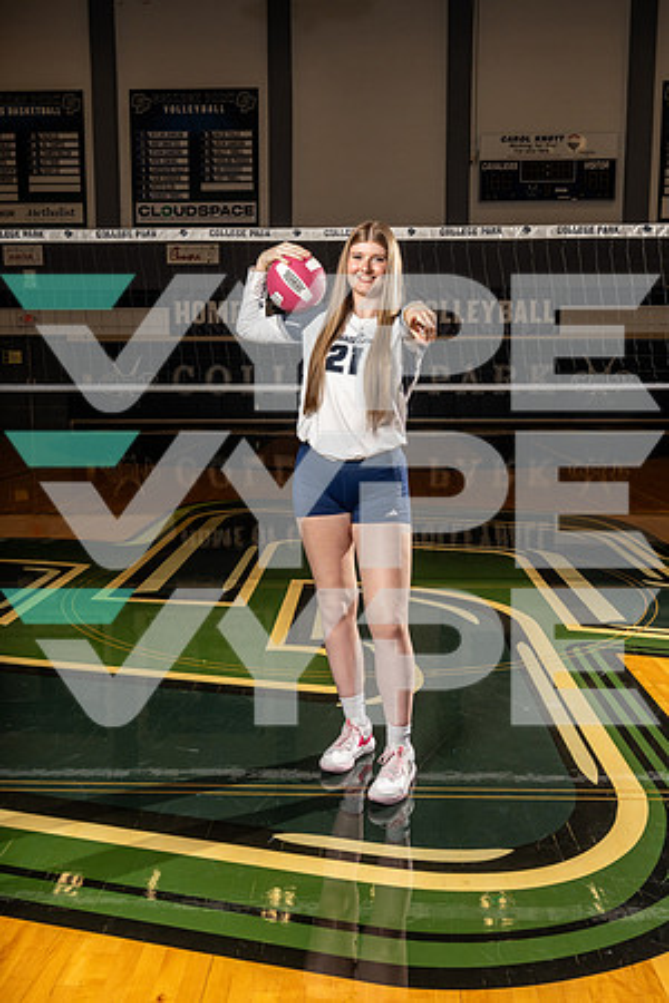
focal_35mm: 34
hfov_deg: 38.9
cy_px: 502
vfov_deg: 55.8
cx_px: 334
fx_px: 948
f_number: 11
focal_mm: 34
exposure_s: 1/250
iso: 640
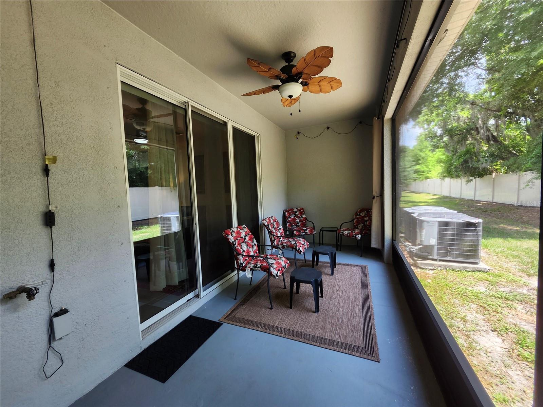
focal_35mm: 13
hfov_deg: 106.2
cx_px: 272
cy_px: 204
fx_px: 204
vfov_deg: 89.9
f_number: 2.2
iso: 64
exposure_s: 1/60
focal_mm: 1.74
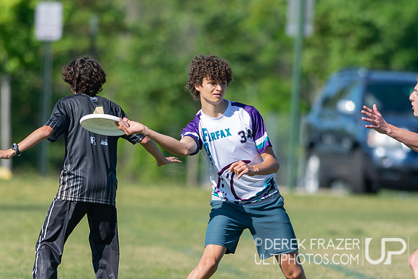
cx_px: 221
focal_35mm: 824
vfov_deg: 1.7
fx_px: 9568
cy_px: 202
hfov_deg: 2.5
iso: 160
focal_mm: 300
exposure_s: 1/4000
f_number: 2.8
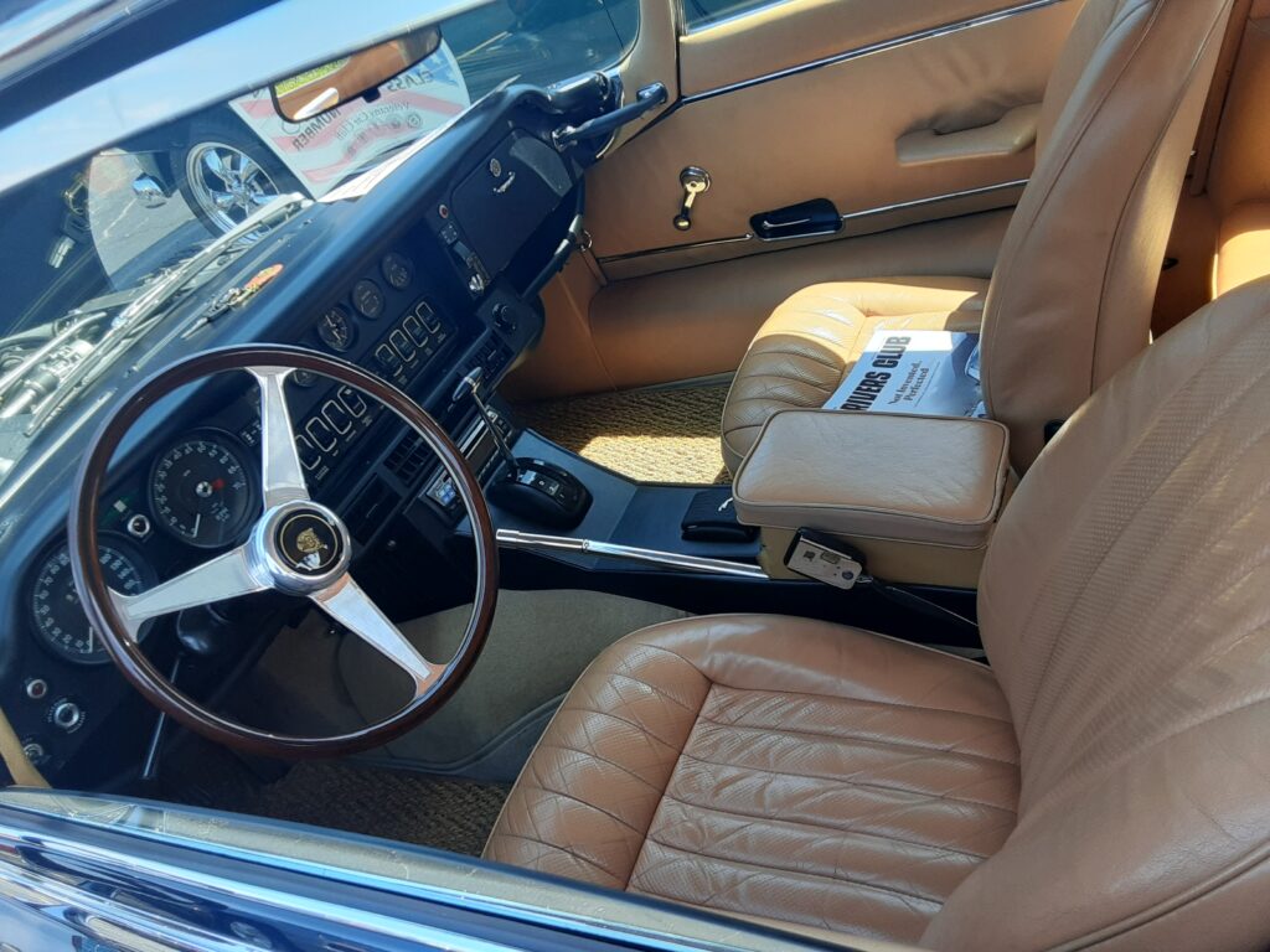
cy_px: 476
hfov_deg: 65.3
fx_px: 991
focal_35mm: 27
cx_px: 635
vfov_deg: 51.4
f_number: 1.9
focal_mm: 2.91
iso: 40
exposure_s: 1/163
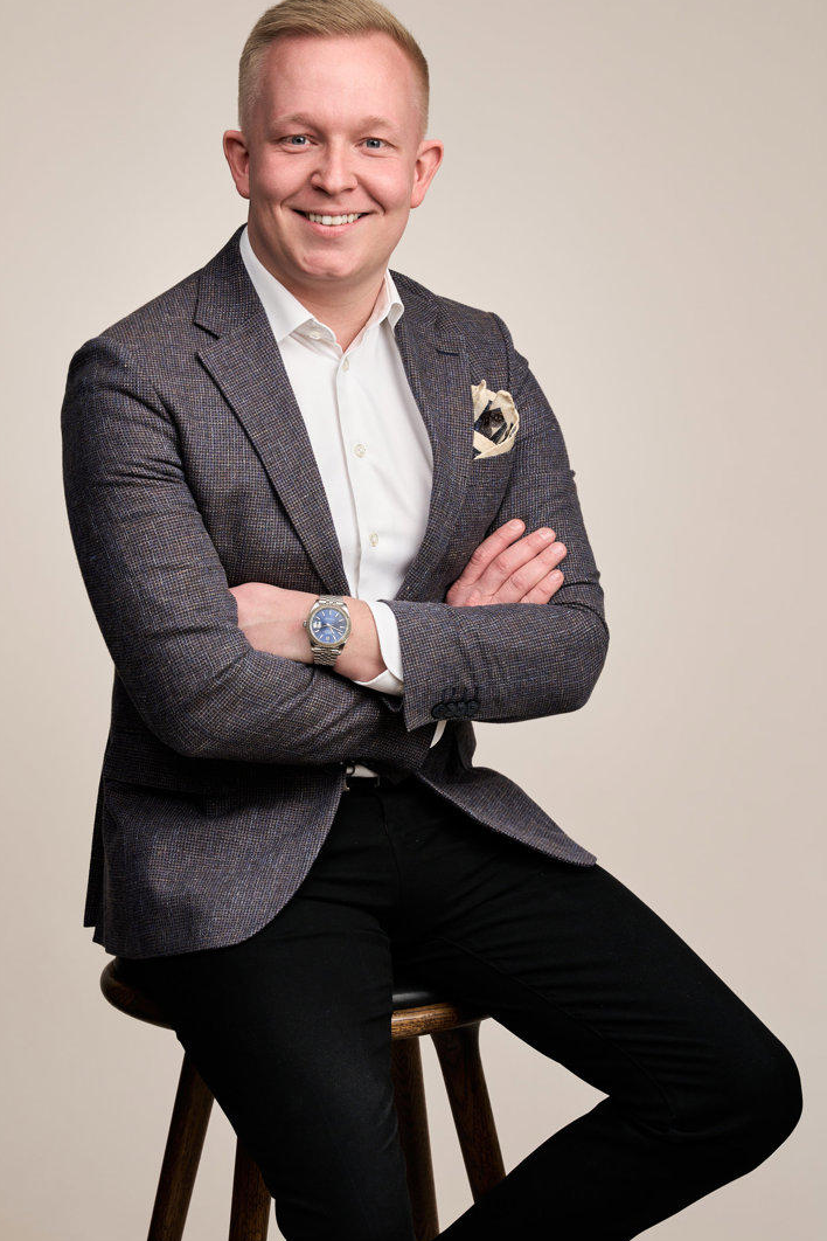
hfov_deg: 15.4
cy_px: 595
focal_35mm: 89
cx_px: 343
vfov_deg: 22.9
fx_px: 3067
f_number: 8
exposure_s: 1/250
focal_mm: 70
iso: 125
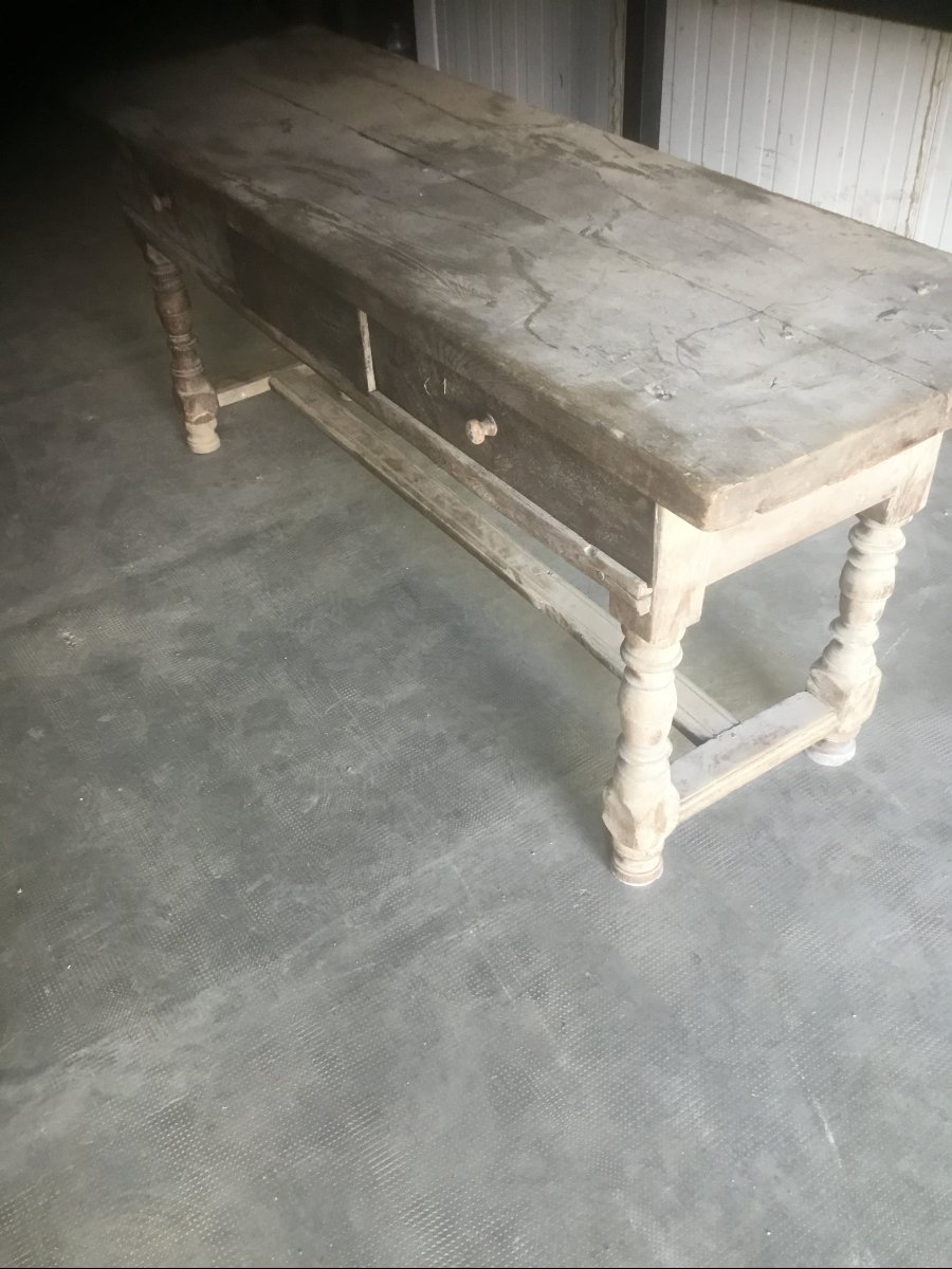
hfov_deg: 45.4
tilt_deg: -39.0
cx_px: 476
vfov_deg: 58.4
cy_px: 634
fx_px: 1137
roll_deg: +2.2
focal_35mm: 31
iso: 125
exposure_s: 1/33
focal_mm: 3.3
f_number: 2.4
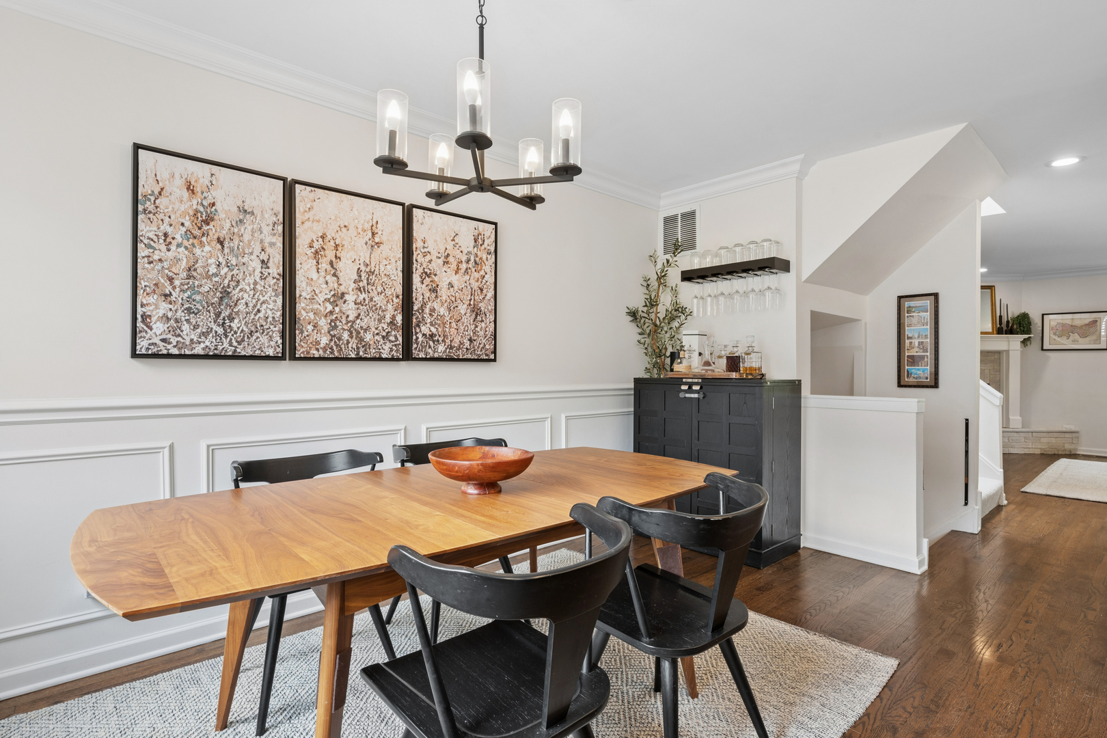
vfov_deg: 67.4
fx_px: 553
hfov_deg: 90.0
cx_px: 554
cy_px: 369
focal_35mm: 18
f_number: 11
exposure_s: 1/30
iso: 200
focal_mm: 18
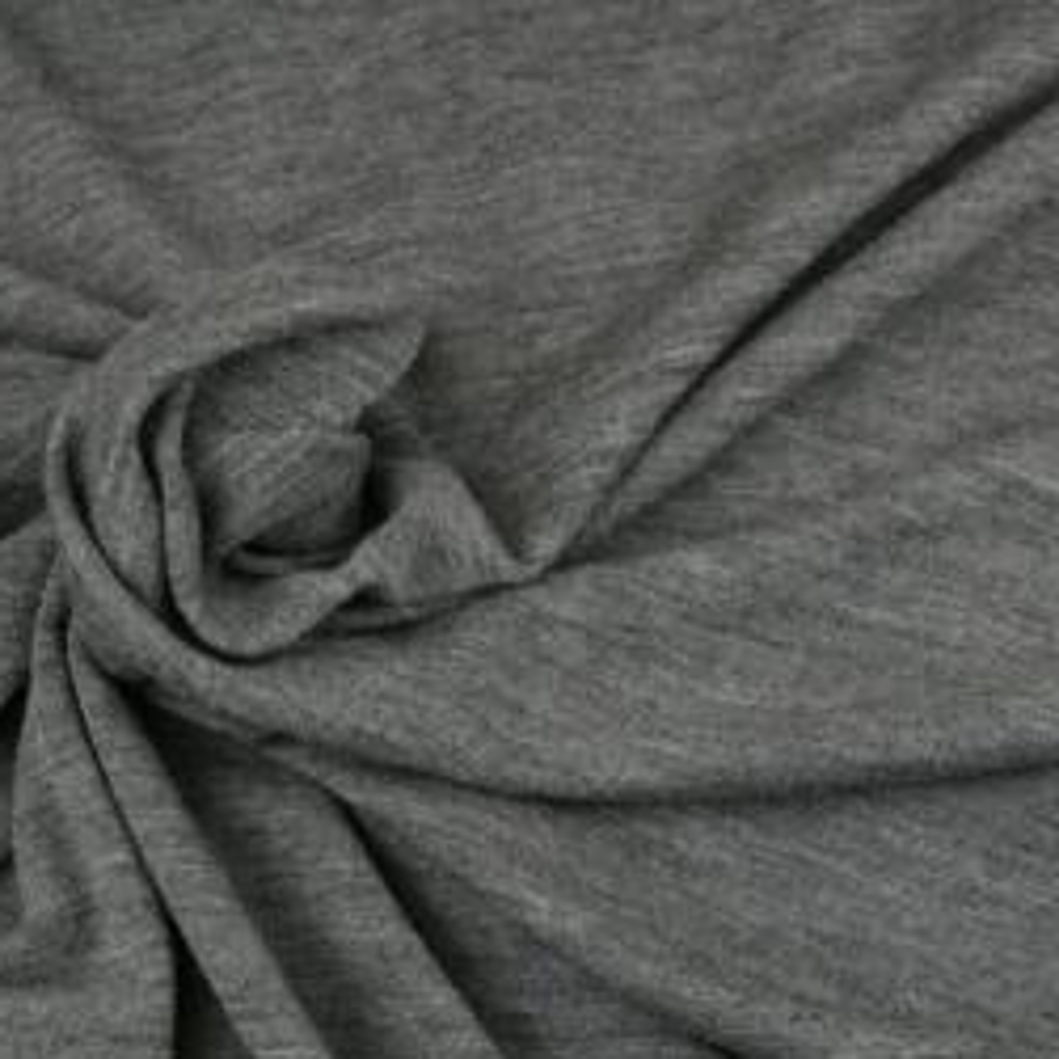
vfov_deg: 23.4
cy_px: 530
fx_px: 2561
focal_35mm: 74
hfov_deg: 23.1
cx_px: 232
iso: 250
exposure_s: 1/80
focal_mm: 15.26
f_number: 3.2
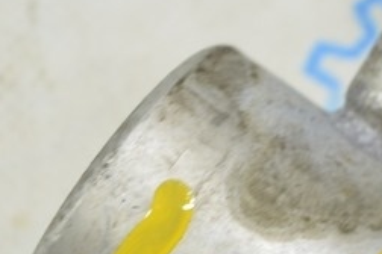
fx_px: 2260
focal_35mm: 213
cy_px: 300
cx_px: 434
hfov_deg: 9.6
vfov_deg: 6.4
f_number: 5.6
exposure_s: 1/20
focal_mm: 35
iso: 400
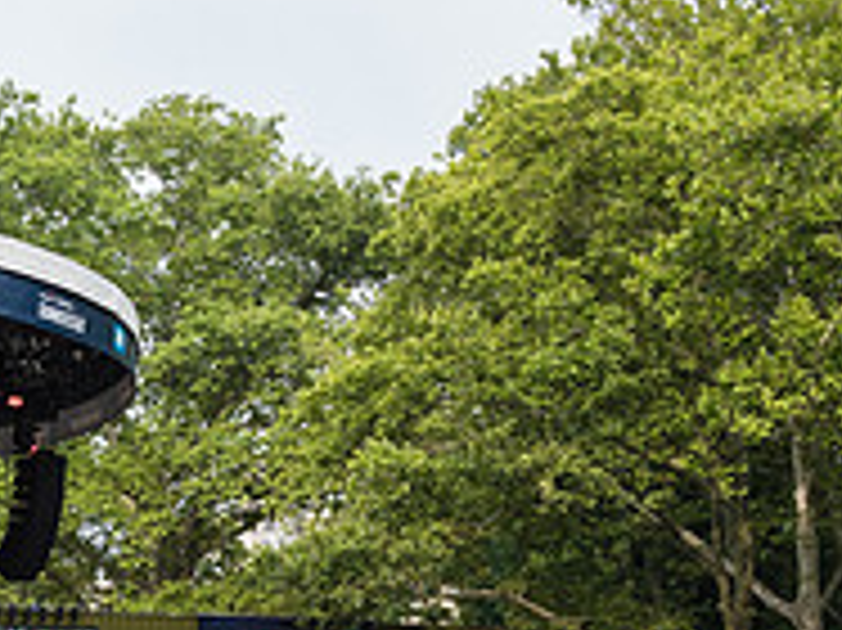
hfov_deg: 21.5
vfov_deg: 17.1
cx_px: -288
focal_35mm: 81
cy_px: 812
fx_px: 1969
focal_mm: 27
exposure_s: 1/800
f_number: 3.5
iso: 500
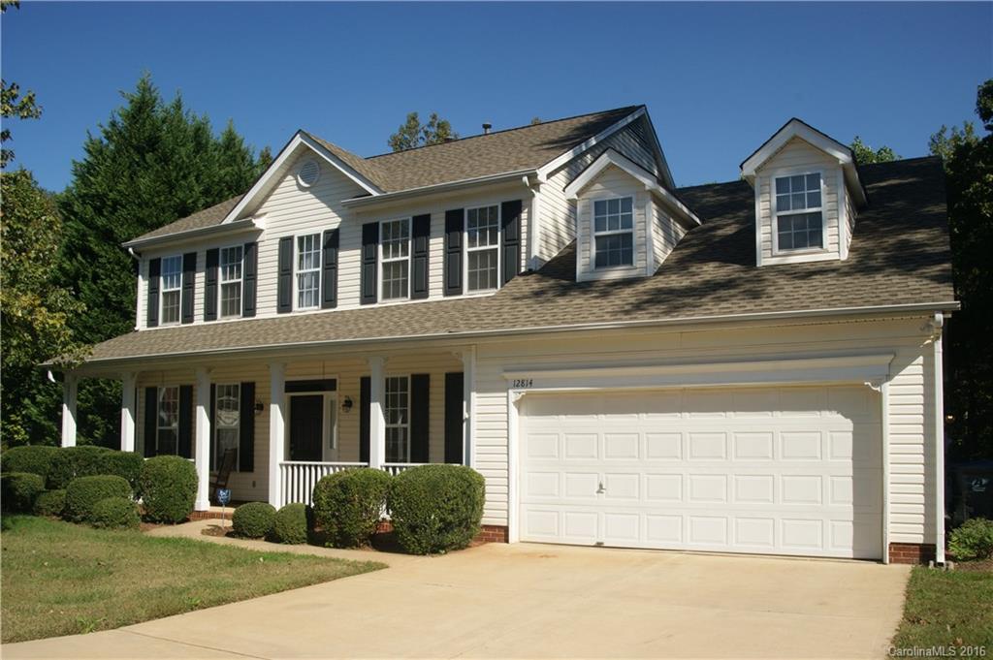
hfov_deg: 62.0
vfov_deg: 43.5
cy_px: 330
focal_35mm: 30
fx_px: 827
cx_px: 496
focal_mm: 20
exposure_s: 1/160
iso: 100
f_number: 16
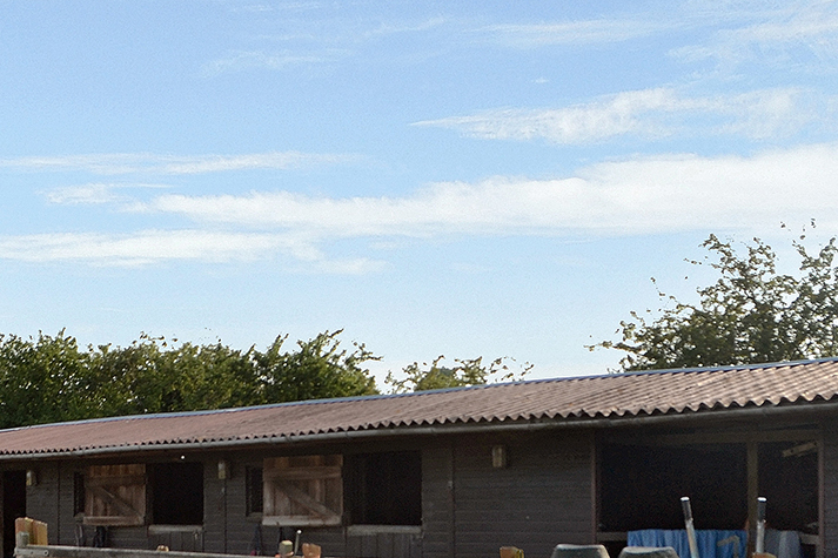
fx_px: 1233
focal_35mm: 53
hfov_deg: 37.5
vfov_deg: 25.1
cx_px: 390
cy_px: 438
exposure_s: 1/160
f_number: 8
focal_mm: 18
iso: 100
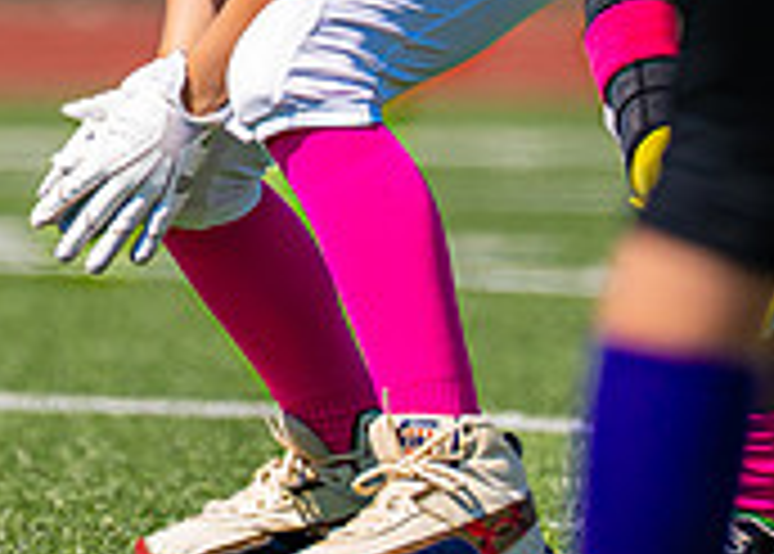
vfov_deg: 1.3
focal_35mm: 1073
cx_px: -9
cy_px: -309
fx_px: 23596
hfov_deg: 1.9
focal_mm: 200
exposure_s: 1/2500
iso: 100
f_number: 2.8
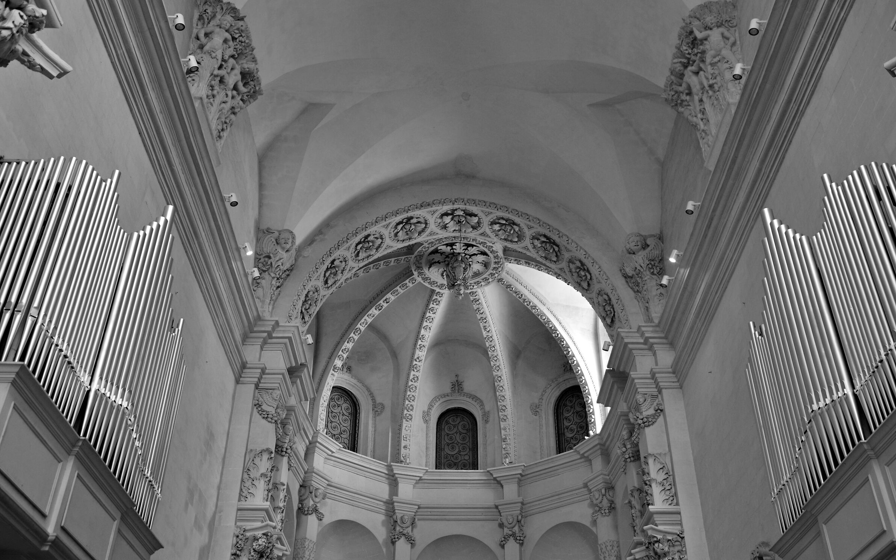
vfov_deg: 35.3
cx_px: 451
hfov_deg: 54.0
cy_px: 284
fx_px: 879
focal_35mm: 36
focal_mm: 35
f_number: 3.5
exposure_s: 1/60
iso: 1600
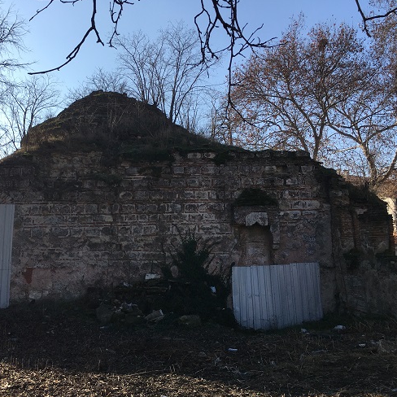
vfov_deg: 47.2
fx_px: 454
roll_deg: +1.0
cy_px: 201
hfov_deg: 46.7
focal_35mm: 35
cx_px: 144
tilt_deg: +9.7
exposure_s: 1/1304
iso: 25
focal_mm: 4.15
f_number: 2.2
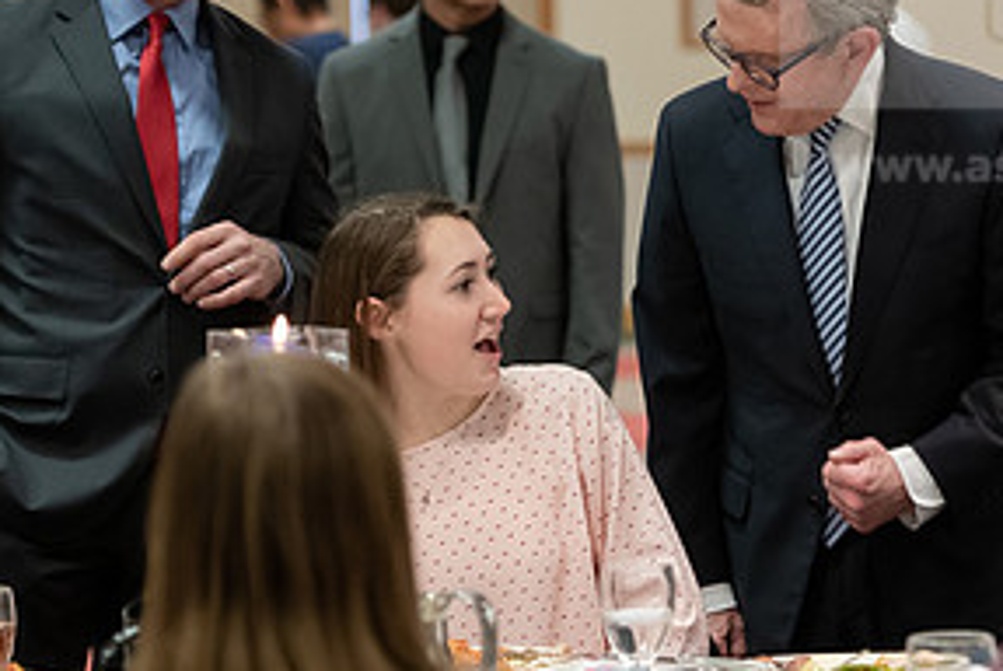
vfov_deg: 6.8
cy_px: 239
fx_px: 5634
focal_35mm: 202
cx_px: 674
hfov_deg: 10.2
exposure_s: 1/200
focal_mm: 100
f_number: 3.5
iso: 3200
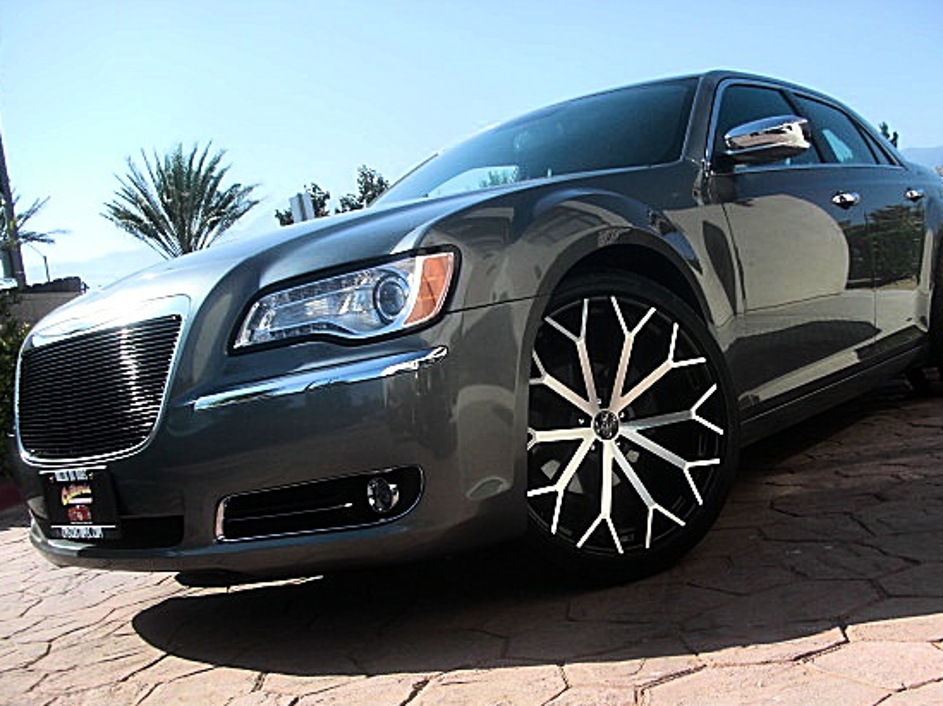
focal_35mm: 42
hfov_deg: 44.7
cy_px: 409
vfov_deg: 34.2
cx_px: 527
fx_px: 1143
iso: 50
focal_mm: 6.3
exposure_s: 1/640
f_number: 2.8
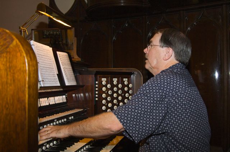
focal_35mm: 36
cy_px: 76
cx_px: 115
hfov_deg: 53.3
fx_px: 229
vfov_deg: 36.7
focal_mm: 24
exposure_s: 1/60
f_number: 5.6
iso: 800
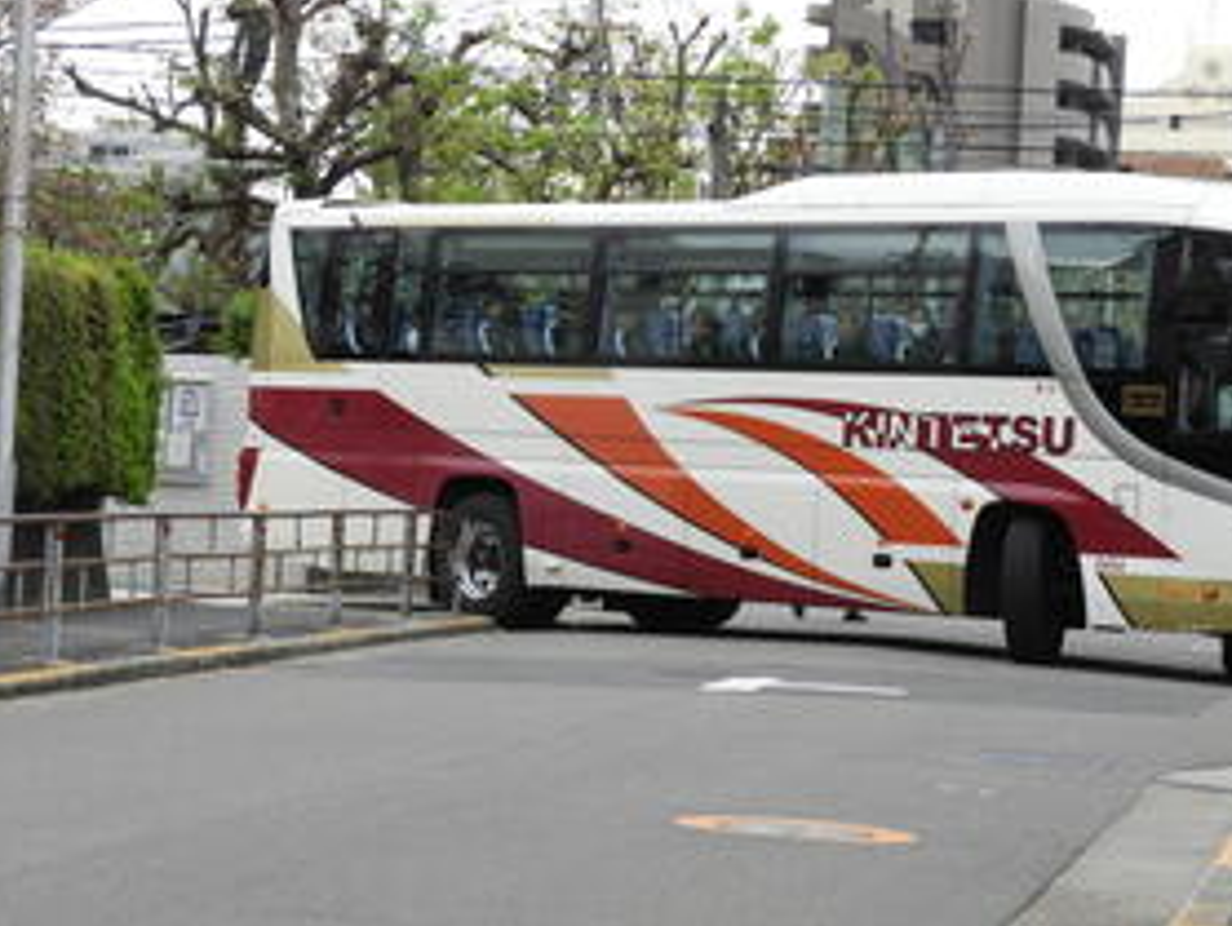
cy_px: 390
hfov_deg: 13.1
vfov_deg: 9.8
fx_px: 5379
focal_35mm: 151
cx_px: 731
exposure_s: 1/250
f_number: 4.8
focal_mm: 18.8
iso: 100
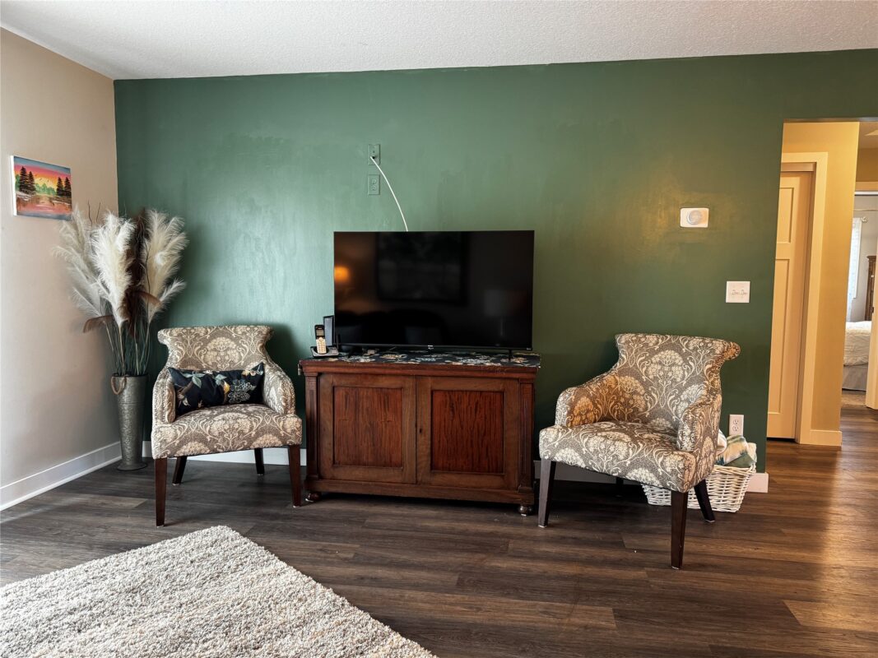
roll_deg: -0.9
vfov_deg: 56.8
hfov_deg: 71.6
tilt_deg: -5.6
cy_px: 329
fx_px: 609
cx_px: 439
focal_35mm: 24
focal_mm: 6.76
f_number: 1.78
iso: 250
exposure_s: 1/60
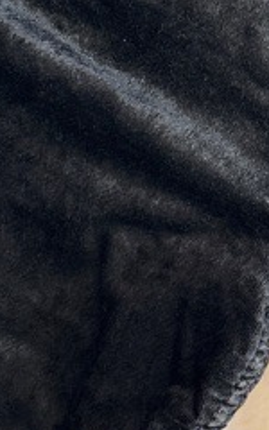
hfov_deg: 11.0
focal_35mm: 115
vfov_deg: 17.8
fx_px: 1349
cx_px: 375
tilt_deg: -84.3
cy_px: 32
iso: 125
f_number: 1.6
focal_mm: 5.96
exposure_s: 1/122
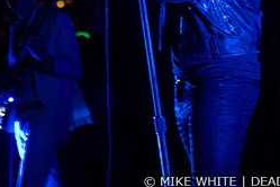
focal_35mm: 245
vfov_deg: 5.6
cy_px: -26
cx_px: 69
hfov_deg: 8.4
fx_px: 1905
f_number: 2.8
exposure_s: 1/100
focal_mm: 70
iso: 2000
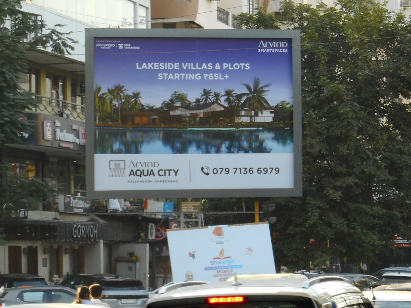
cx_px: 191
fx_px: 2648
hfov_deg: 8.9
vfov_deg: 6.7
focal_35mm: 223
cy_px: 231
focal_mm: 20.9
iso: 100
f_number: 5.9
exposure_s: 1/60
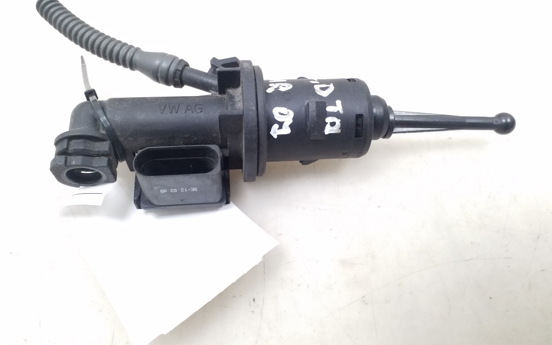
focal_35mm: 29
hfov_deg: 64.6
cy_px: 138
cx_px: 273
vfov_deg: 42.9
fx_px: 436
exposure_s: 1/33
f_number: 1.9
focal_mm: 3.6
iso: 200
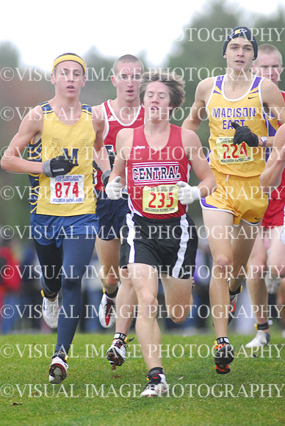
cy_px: 213
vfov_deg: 4.6
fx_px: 5331
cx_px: 142
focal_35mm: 450
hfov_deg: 3.1
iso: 800
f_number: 4
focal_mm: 300
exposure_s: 1/500
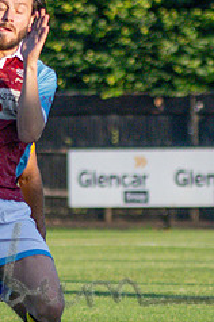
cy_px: 311
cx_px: 78
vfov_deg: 2.8
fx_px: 6707
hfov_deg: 1.8
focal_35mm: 750
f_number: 2.8
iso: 400
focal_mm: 120
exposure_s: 1/4000
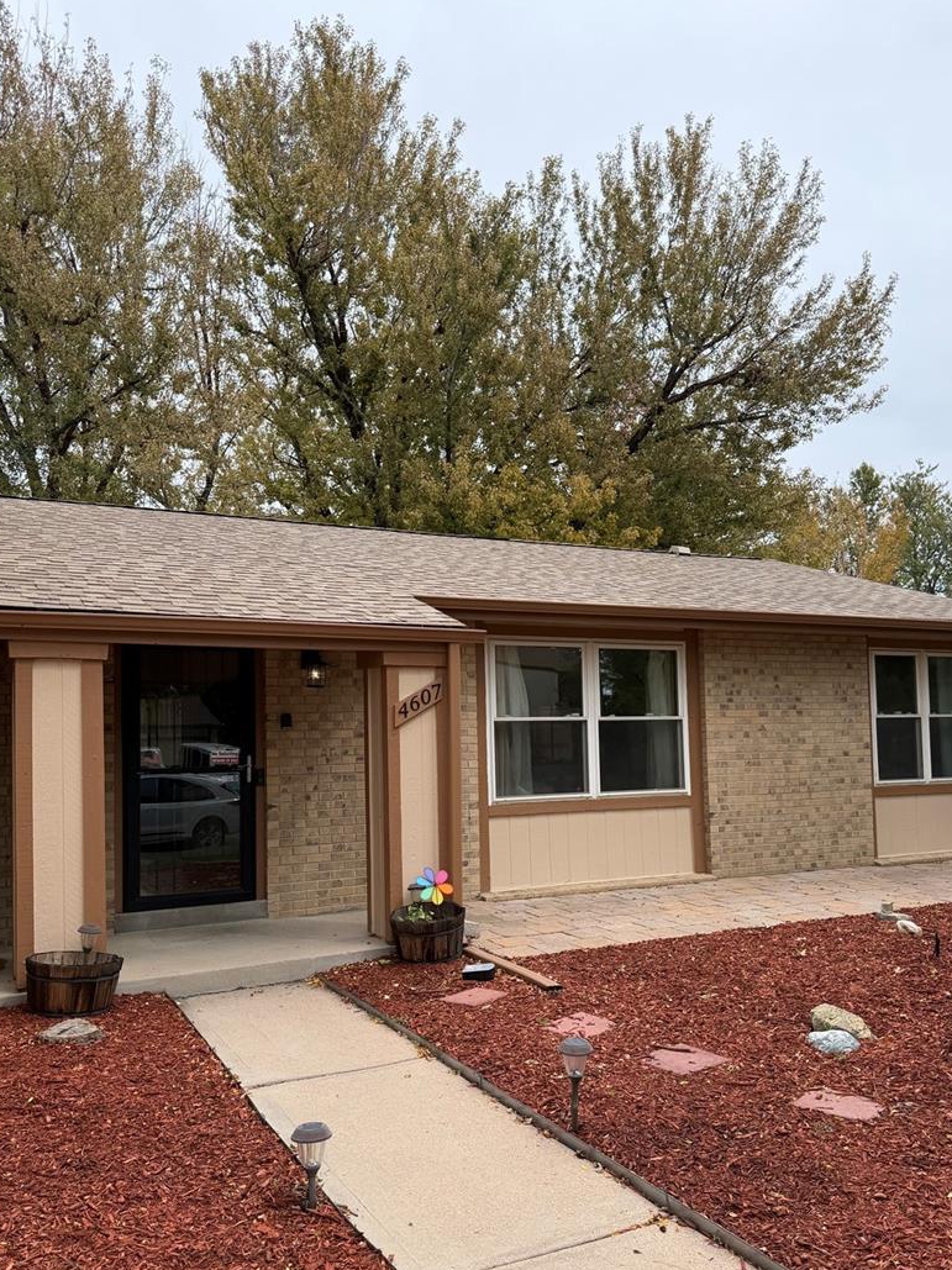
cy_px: 713
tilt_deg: +2.3
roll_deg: +1.4
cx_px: 519
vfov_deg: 63.2
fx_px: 1027
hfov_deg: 49.7
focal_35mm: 28
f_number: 1.78
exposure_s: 1/2370
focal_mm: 6.76
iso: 100
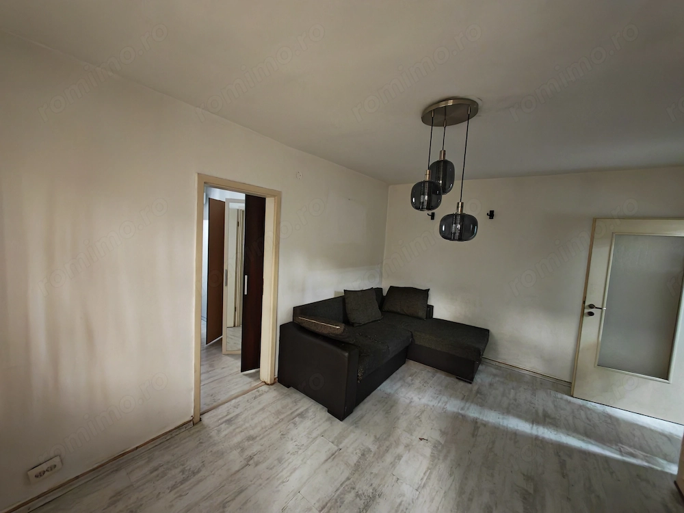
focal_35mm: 12
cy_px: 256
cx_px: 342
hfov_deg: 110.5
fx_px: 237
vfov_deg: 94.5
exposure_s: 1/20
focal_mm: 1.82
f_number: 2
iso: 1000
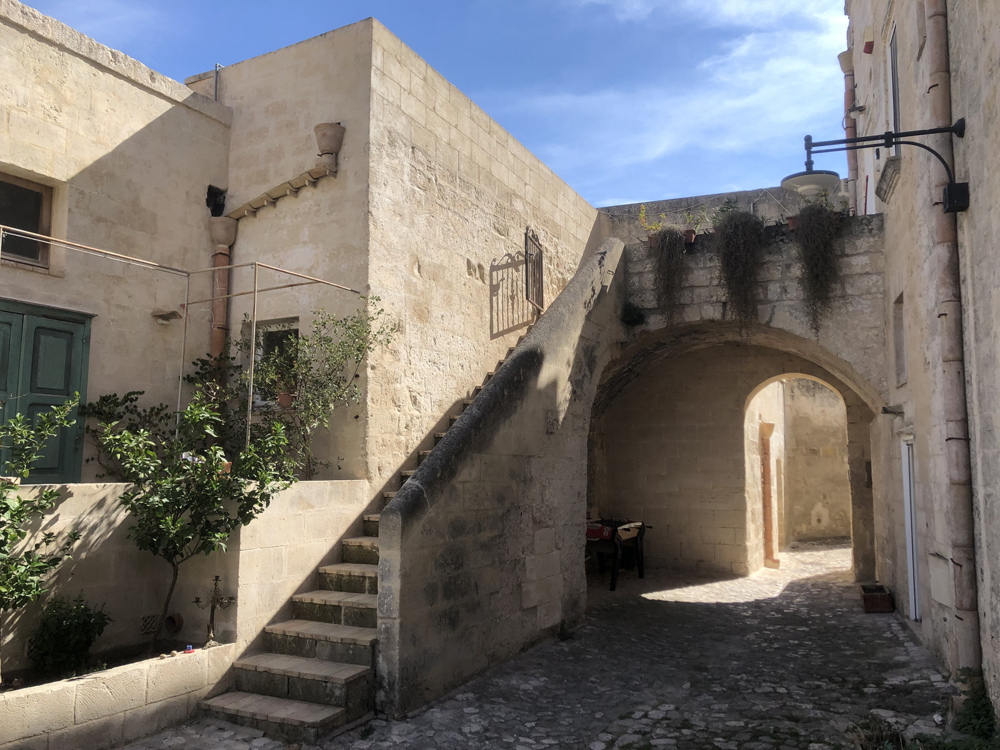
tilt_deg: +6.3
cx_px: 500
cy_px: 375
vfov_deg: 49.7
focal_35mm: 28
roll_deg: +0.5
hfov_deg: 63.4
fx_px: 809
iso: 20
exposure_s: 1/1517
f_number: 1.8
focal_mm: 4
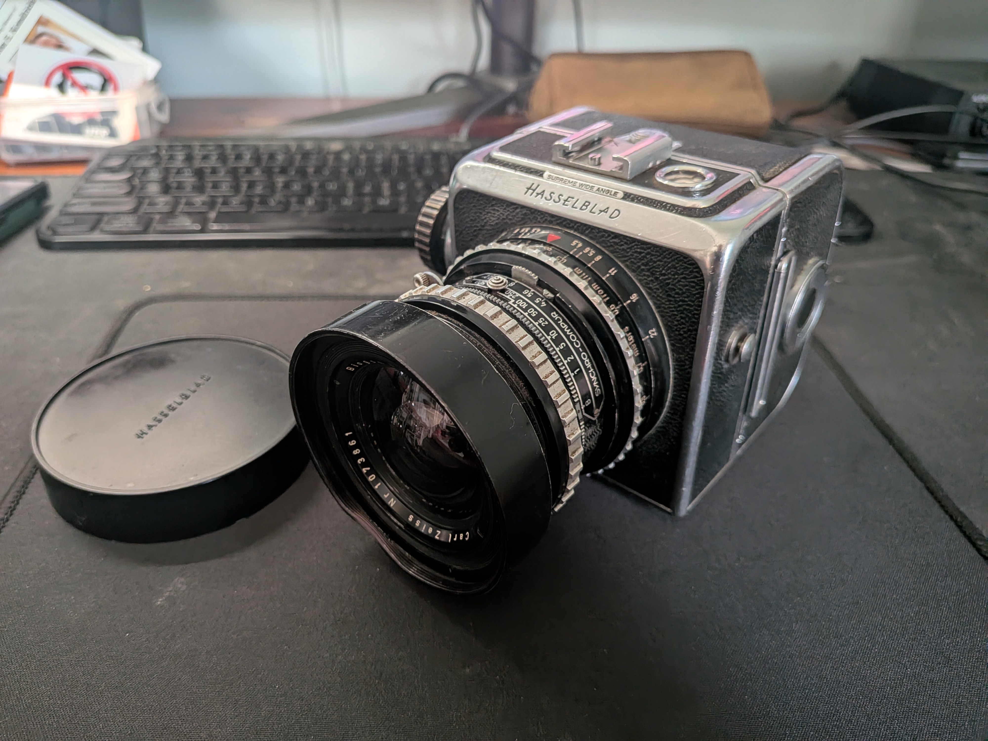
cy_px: 370
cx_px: 494
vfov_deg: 56.8
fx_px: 685
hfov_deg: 71.6
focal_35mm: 24
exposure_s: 1/30
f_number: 1.7
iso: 369
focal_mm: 4.53
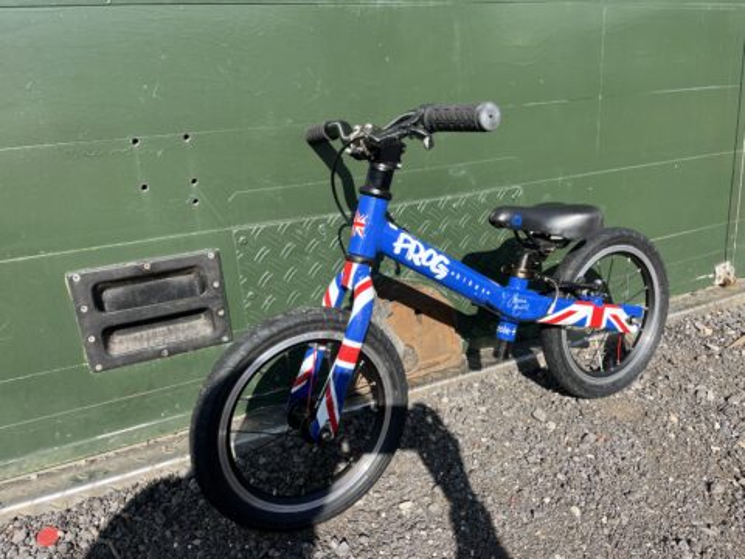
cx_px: 372
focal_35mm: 26
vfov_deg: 53.1
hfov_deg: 67.3
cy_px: 280
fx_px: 560
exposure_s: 1/1580
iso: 50
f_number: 1.6
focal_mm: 5.1
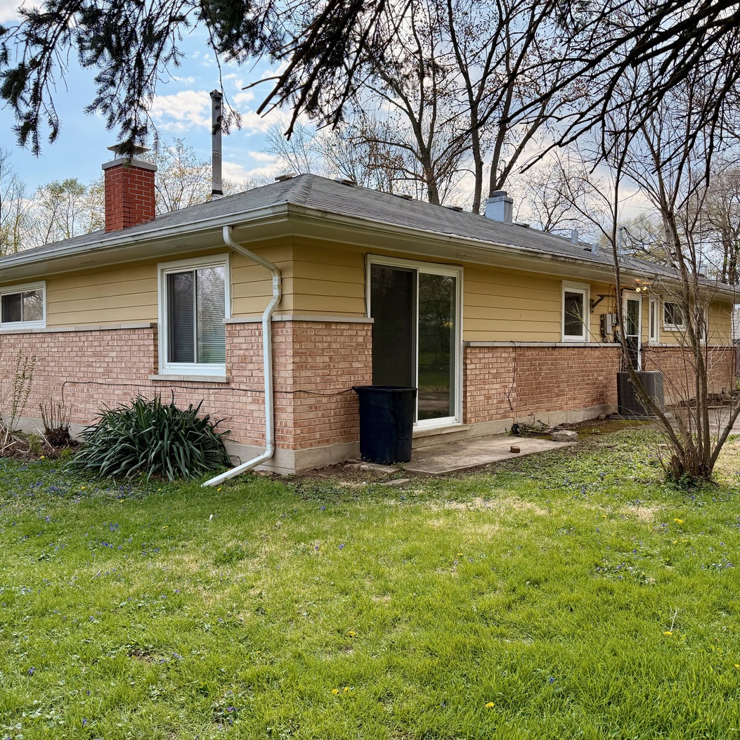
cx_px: 363
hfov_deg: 55.6
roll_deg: +0.3
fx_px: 701
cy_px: 365
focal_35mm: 29
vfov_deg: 55.6
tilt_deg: -0.3
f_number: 1.78
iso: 100
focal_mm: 6.76
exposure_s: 1/2445
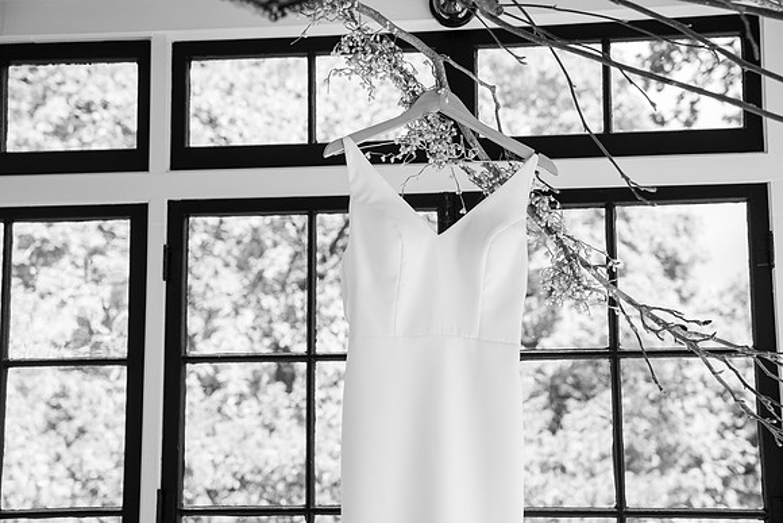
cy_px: 262
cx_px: 392
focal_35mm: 70
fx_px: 1523
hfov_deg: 28.8
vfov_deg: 19.5
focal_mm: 70
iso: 500
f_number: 5
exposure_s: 1/320
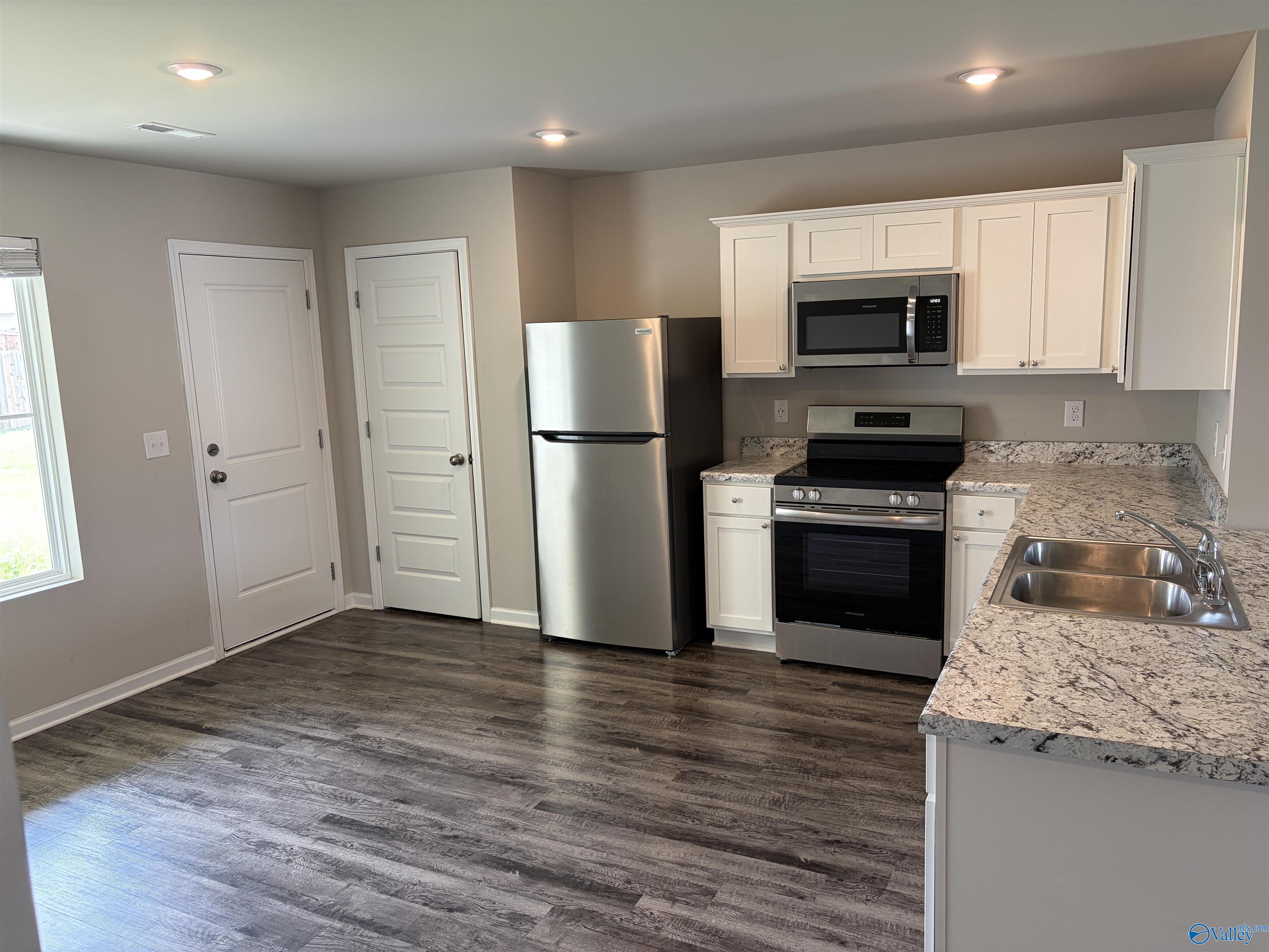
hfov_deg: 67.3
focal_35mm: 26
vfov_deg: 53.1
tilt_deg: -8.8
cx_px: 634
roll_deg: +2.5
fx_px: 953
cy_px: 476
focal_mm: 5.96
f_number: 1.6
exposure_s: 1/60
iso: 100
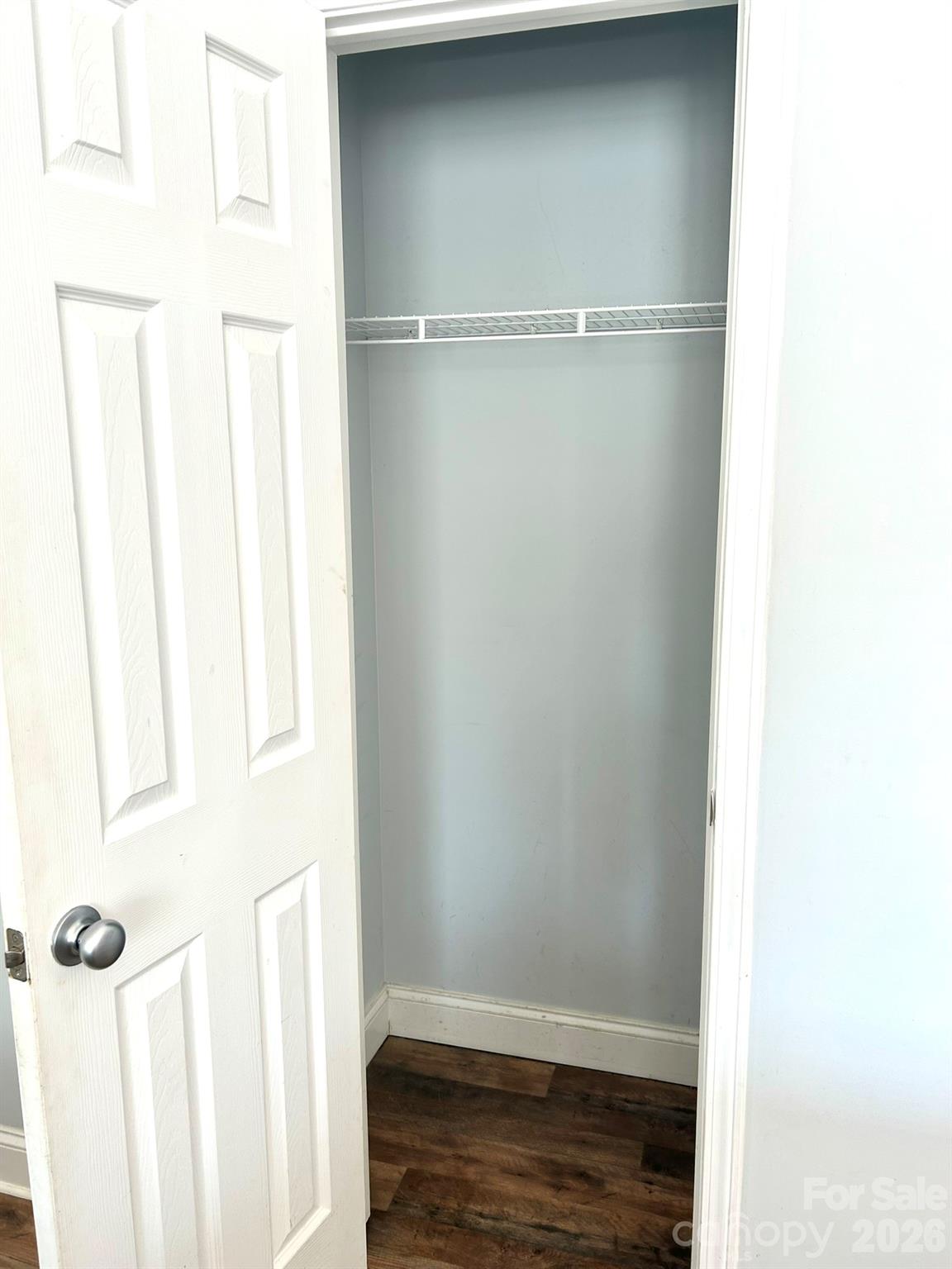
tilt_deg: -10.1
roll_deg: -0.8
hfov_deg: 53.1
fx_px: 953
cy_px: 634
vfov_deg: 67.3
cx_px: 476
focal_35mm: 26
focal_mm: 5.7
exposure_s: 1/121
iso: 50
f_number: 1.5
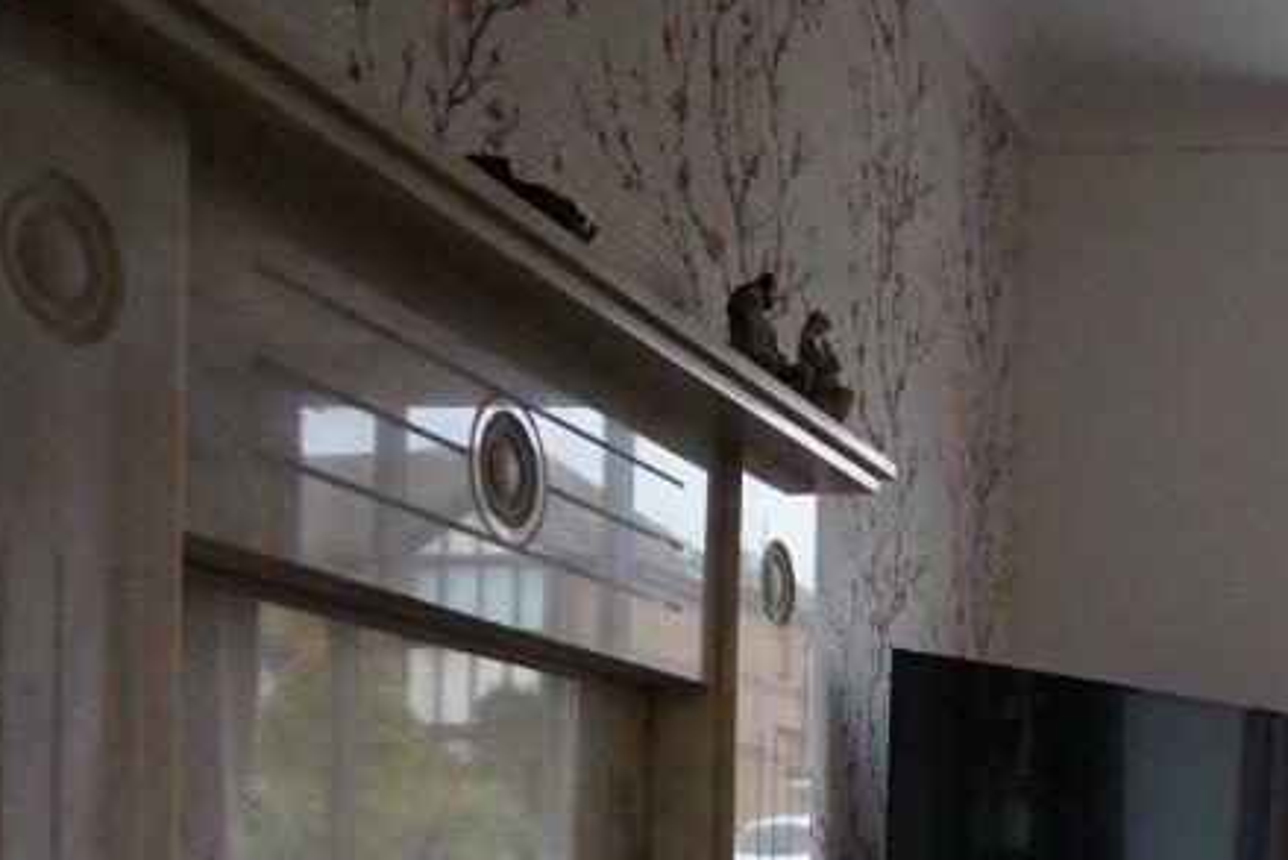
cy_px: 970
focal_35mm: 56
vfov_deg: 22.7
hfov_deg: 31.9
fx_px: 2004
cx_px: 1388
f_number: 3.5
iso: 1600
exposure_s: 1/250
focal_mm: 16
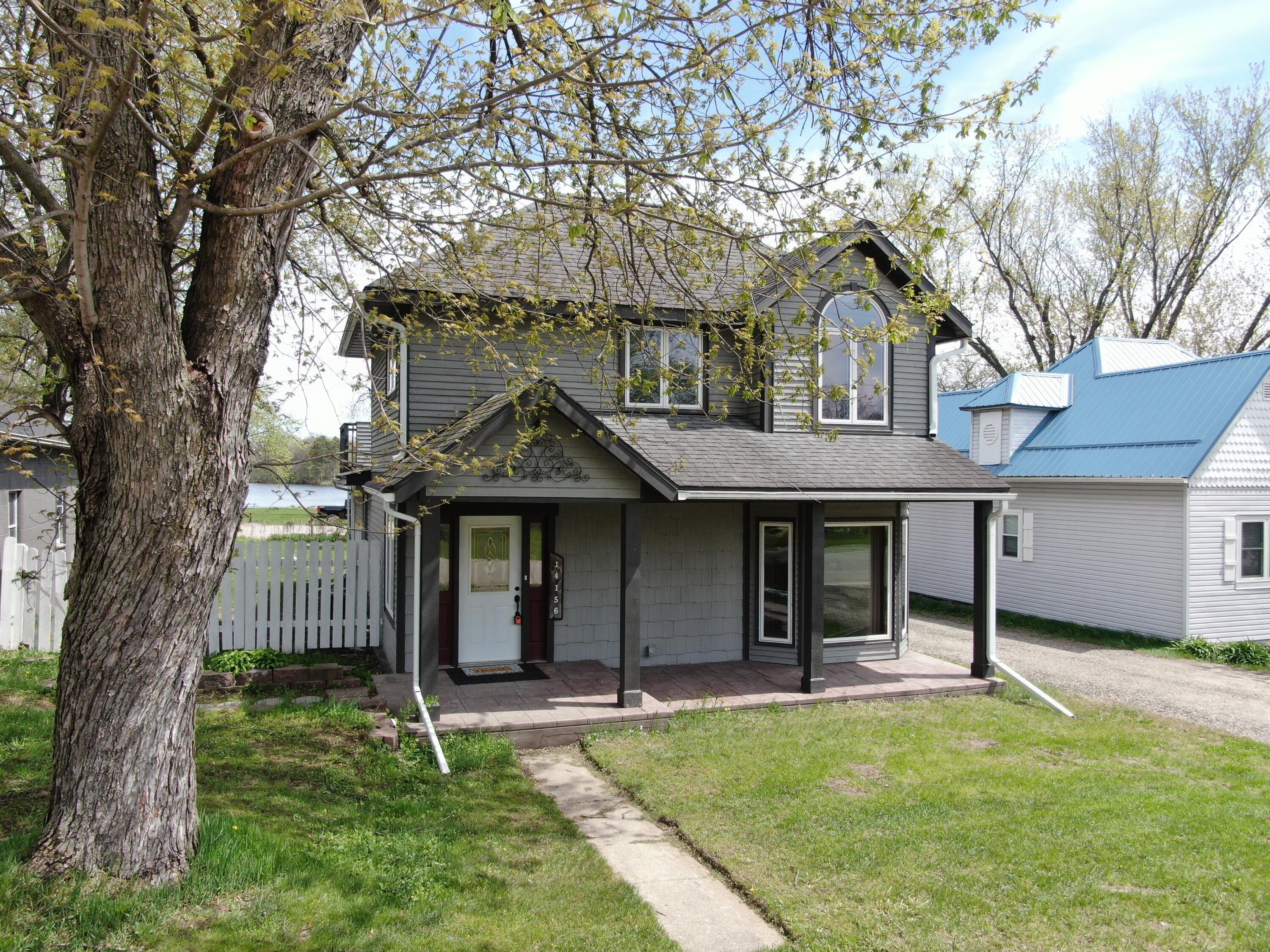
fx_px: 881
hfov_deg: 71.6
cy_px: 476
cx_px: 635
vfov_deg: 56.8
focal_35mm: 24
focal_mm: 4.39
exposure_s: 1/500
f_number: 2.8
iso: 100
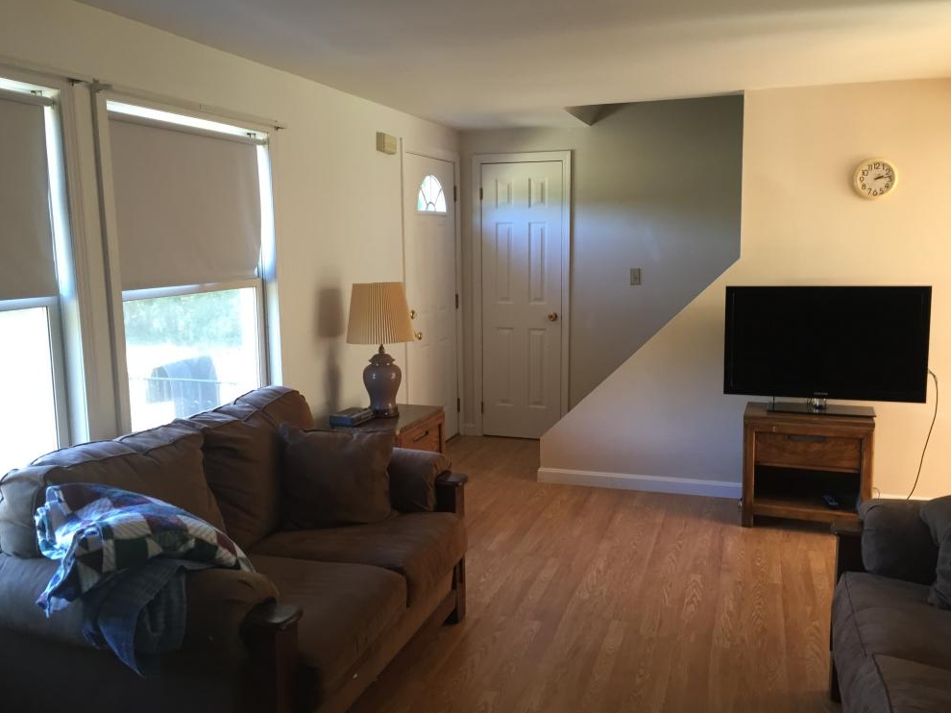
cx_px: 483
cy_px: 351
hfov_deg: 60.0
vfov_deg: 46.8
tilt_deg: -7.6
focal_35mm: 30
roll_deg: +0.8
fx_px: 824
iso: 80
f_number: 2.2
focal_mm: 4.15
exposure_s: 1/30
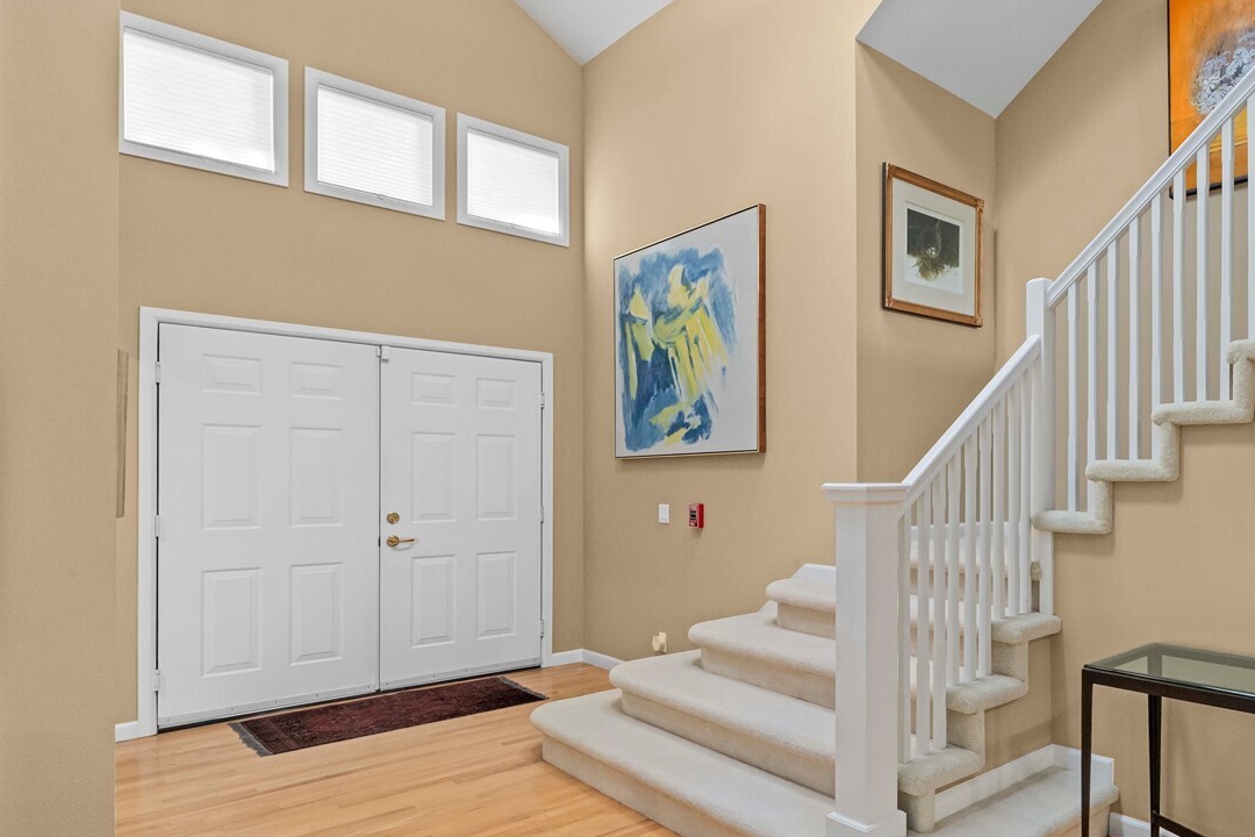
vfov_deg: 57.0
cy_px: 481
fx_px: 767
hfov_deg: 72.7
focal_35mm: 22
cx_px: 952
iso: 3200
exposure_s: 1/30
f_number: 7.1
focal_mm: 14
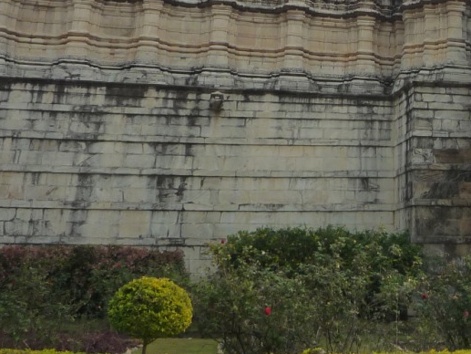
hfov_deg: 31.7
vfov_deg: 24.2
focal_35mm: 58
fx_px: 789
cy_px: 9
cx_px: 419
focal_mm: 4.4
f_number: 4
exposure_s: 1/640
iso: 160
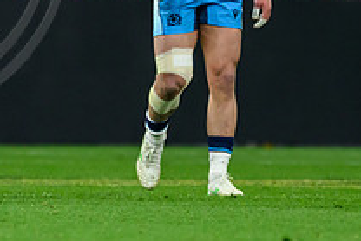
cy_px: 11
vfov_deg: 0.7
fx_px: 20300
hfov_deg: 1.0
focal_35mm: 2023
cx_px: 34
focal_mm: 560
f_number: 4
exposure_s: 1/1600
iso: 3200
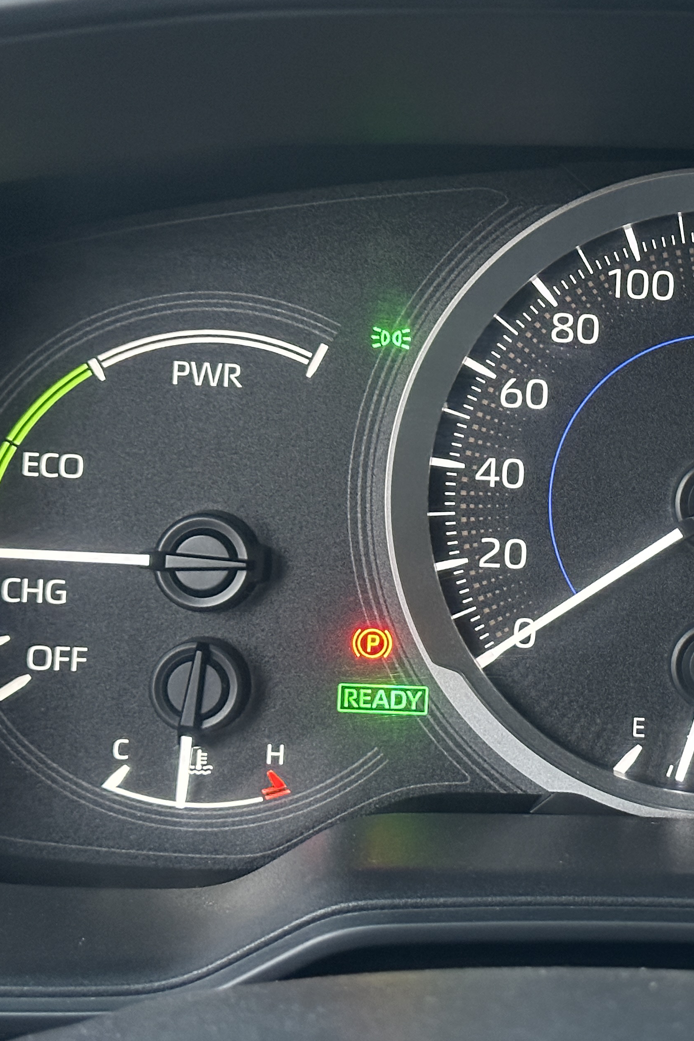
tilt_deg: -21.0
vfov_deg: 25.3
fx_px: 2313
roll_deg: -3.3
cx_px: 694
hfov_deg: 16.7
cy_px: 458
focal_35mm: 80
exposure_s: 1/30
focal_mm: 6.86
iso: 640
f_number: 1.78
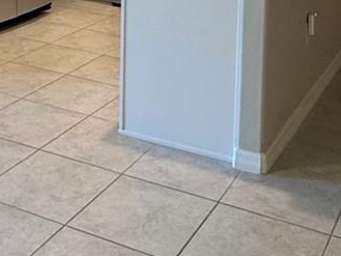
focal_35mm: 68
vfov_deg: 19.3
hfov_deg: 28.4
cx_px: 126
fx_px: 670
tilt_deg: -4.6
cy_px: -109
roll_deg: -1.0
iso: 320
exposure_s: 1/120
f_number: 2.2
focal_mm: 2.22
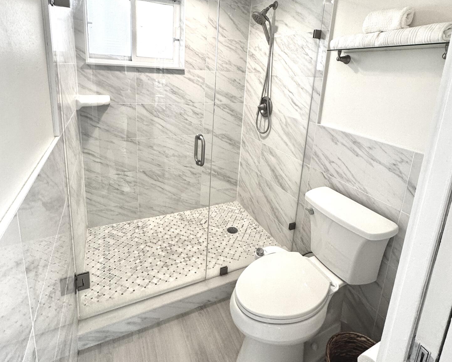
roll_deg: -2.7
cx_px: 225
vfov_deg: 69.1
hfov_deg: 83.3
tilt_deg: -14.8
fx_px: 254
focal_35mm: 19
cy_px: 125
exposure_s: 1/120
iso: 160
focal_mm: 2.22
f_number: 2.2
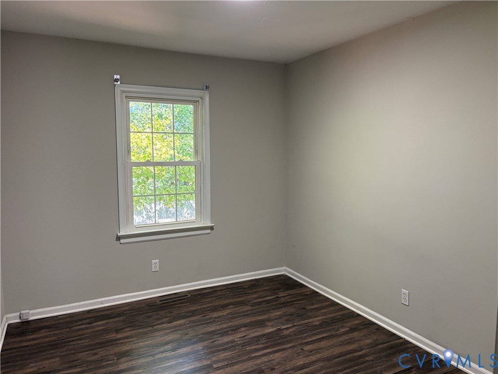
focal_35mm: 26
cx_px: 249
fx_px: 374
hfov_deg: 67.3
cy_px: 187
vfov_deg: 53.1
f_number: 1.6
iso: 200
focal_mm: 5.96
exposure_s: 1/120
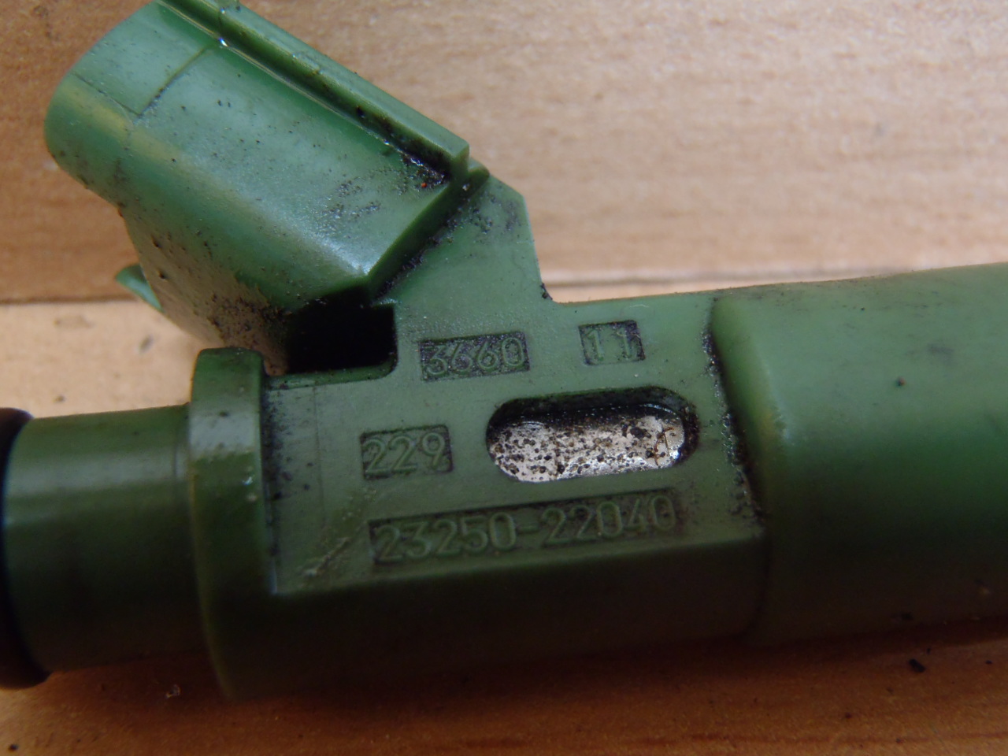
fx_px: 1077
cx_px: 504
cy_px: 378
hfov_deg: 50.1
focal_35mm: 37
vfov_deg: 38.7
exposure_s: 1/4
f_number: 4.7
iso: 320
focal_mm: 6.64
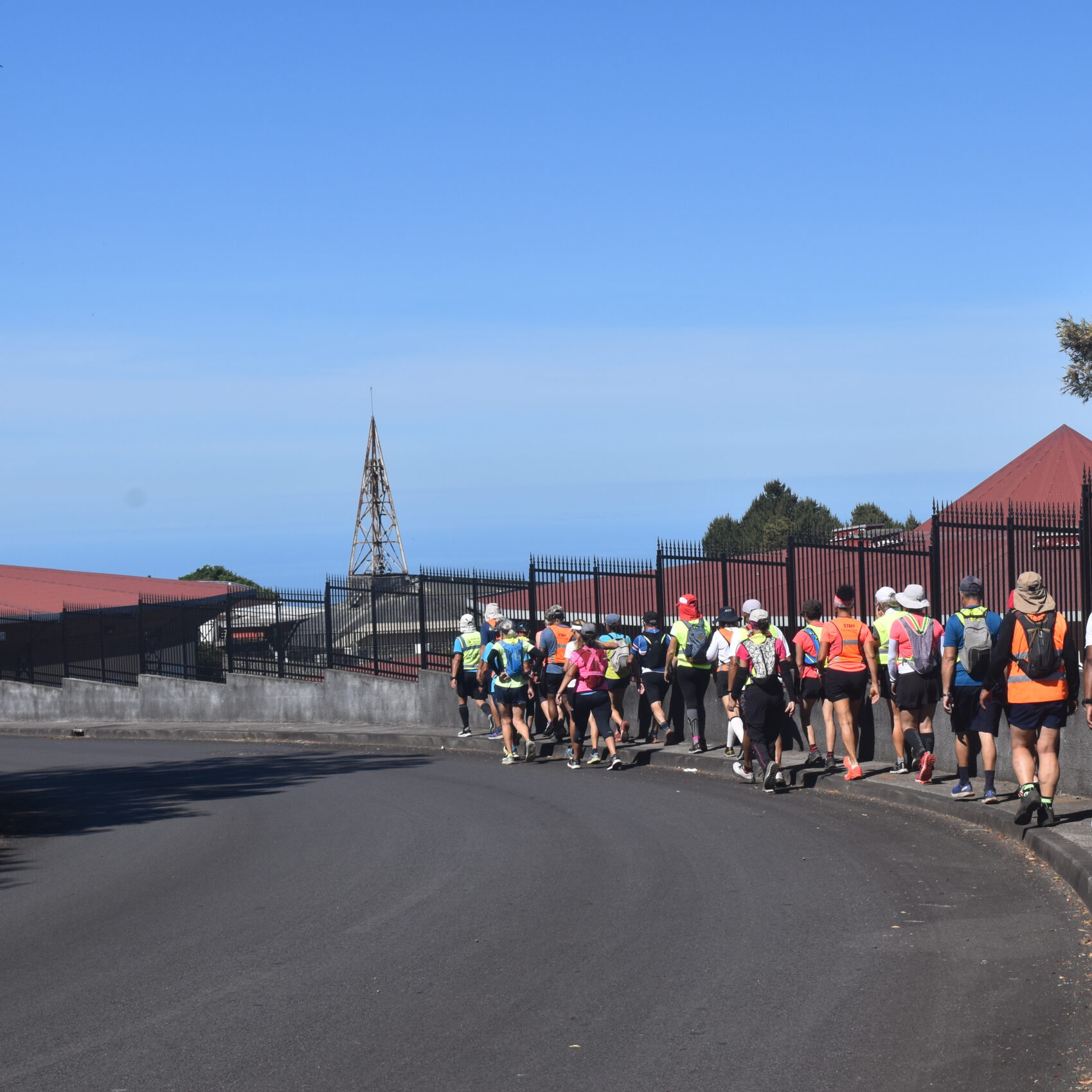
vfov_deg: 23.7
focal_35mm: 73
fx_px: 2605
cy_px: 545
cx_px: 818
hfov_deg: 23.4
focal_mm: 38
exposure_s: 1/400
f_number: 10
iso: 200
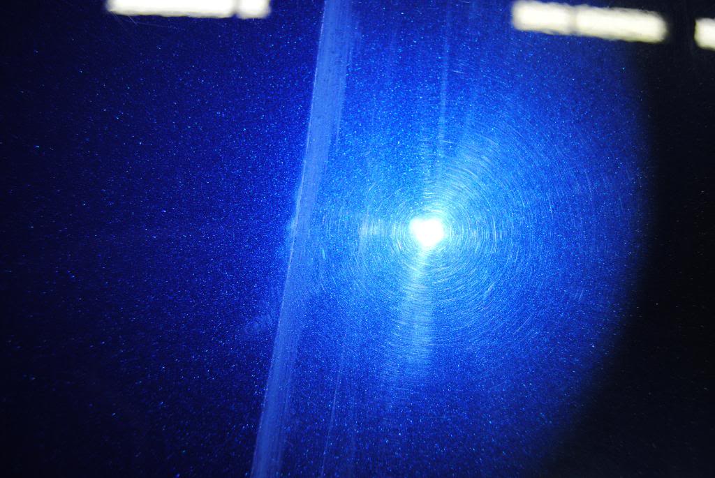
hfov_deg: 55.1
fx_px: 686
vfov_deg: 38.4
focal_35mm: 34
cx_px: 358
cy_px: 239
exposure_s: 1/30
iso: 200
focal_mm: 23
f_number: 3.8
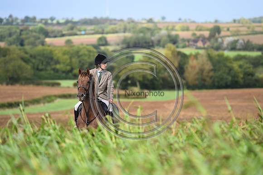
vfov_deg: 6.9
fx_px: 1460
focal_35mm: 200
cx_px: 132
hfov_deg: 10.3
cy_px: 88
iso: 280
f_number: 4
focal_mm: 200
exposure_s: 1/800
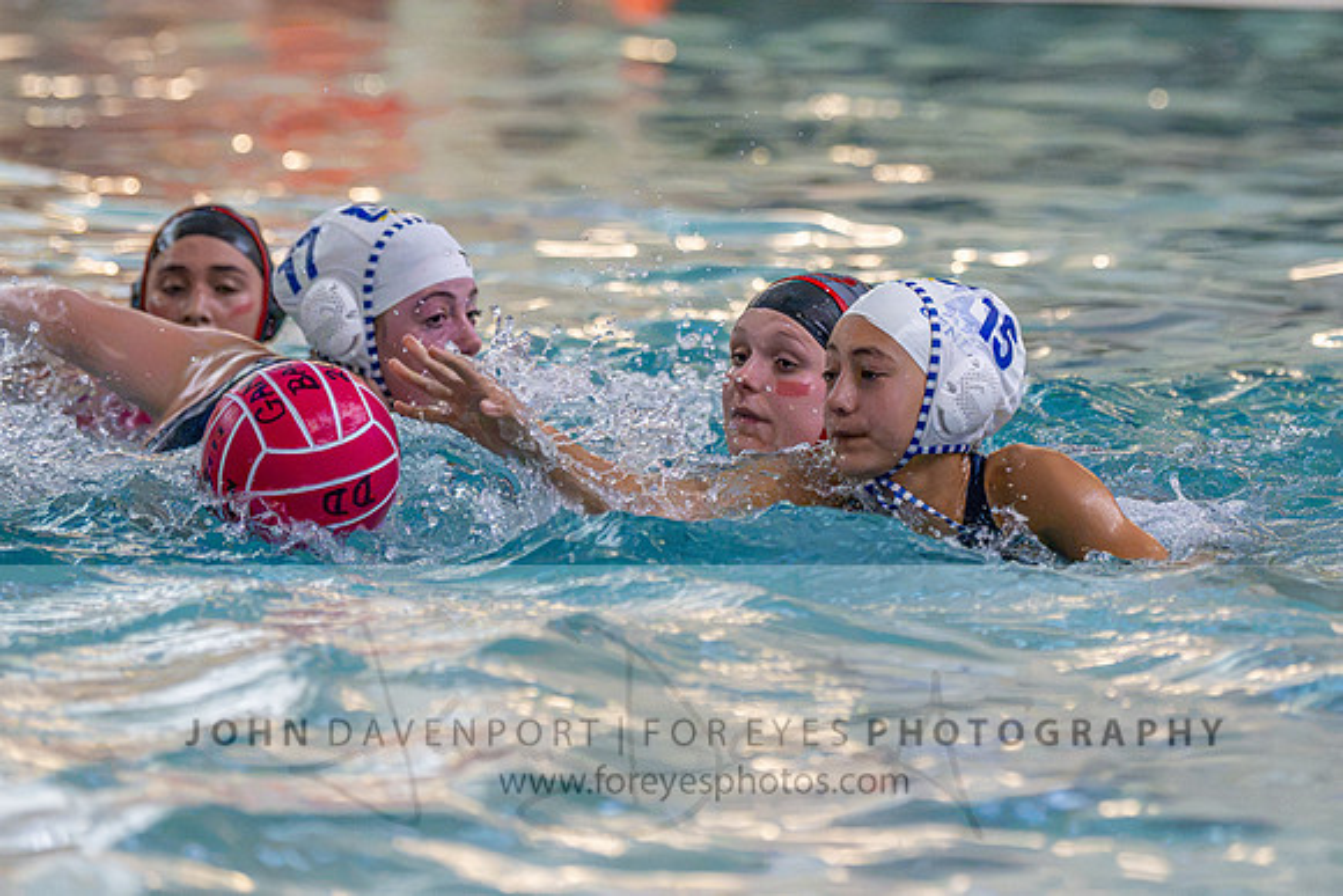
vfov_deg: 5.2
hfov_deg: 7.8
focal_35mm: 264
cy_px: 178
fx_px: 9855
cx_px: 971
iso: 16000
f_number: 2.8
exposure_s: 1/1000
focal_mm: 150
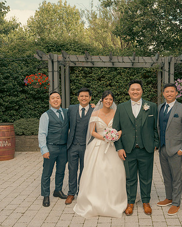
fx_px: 296
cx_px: 122
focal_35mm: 44
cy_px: 113
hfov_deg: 33.8
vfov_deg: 42.0
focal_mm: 31
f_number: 5.6
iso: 200
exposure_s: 1/160
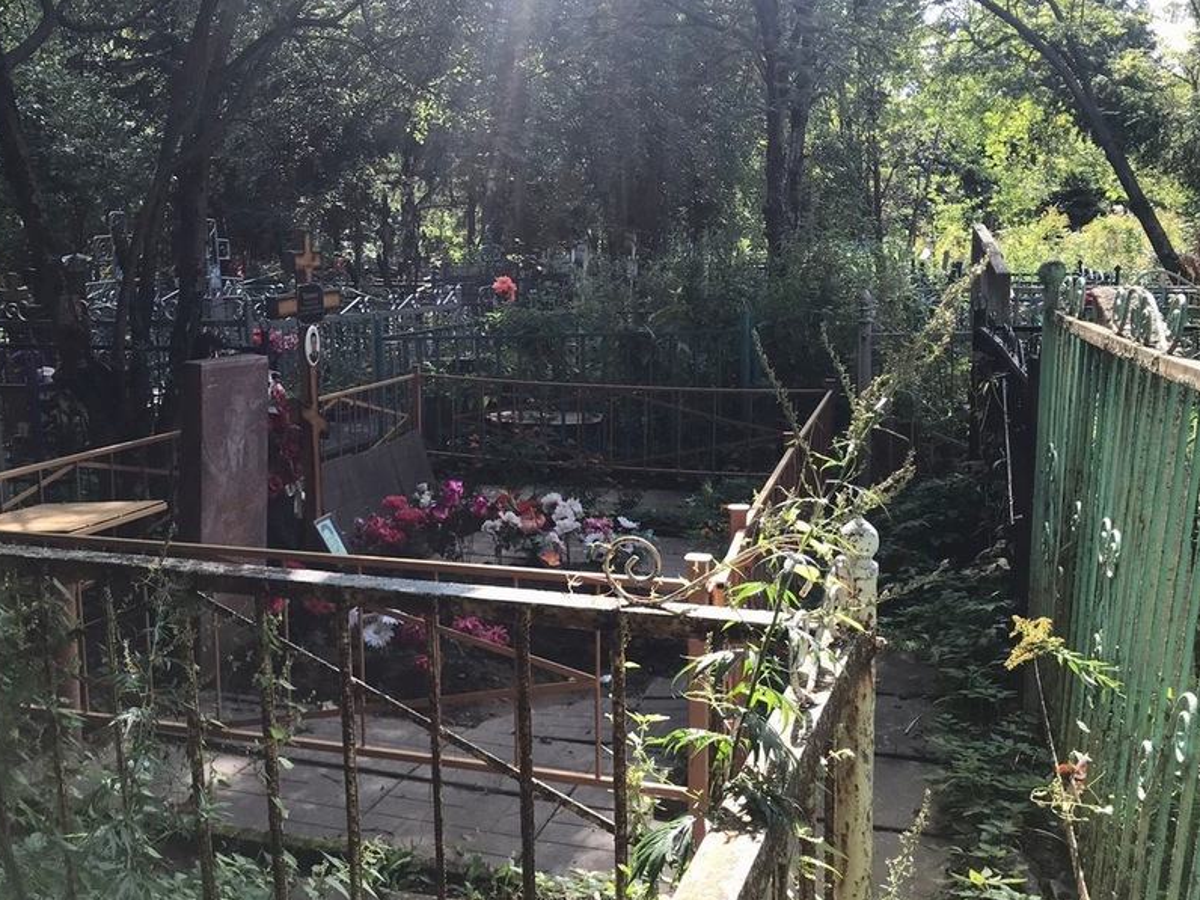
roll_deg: -0.5
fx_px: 1248
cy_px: 470
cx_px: 511
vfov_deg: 39.6
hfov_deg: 51.2
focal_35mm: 36
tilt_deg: -9.0
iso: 20
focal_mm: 3.99
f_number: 1.8
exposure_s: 1/425
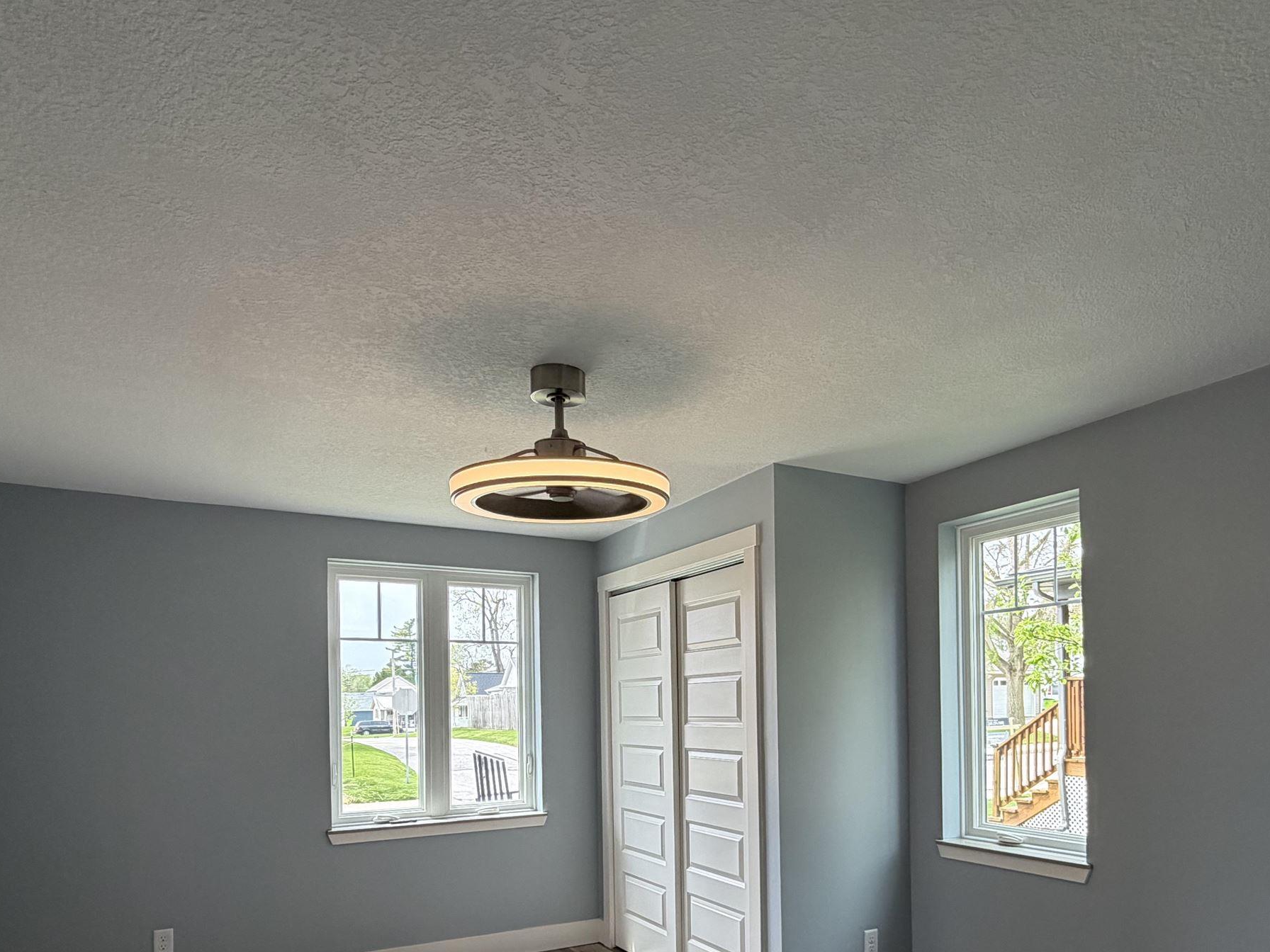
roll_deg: +0.6
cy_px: 703
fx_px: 881
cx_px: 752
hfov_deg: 71.0
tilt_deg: +0.4
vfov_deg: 54.4
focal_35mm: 24
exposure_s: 1/121
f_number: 2.2
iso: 100
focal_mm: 2.22
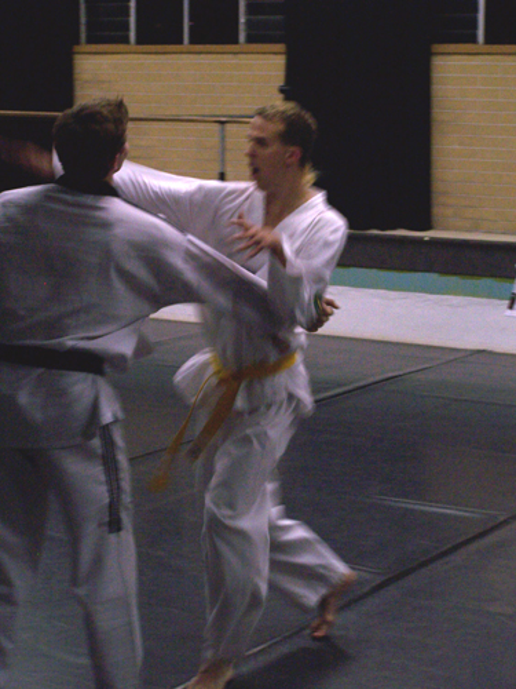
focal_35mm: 94
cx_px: 258
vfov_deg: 20.9
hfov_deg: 15.7
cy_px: 344
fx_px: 1868
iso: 140
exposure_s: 1/45
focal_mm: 15.6
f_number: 3.2
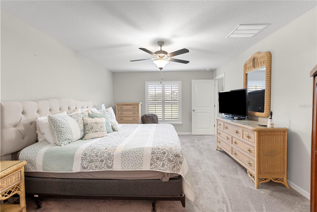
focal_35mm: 16
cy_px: 106
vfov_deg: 72.1
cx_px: 158
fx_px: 145
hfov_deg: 95.0
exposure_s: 1/10
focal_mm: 16.5
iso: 2000
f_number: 9
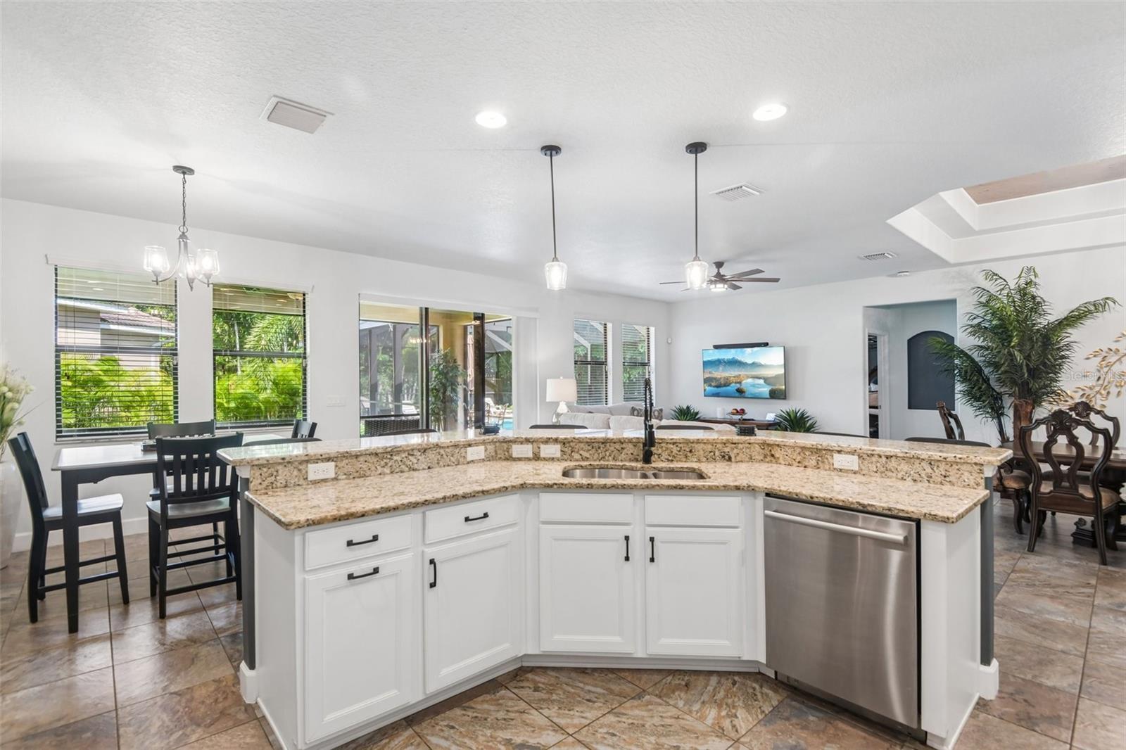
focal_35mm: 16
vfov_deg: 73.7
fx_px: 500
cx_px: 563
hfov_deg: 96.7
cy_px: 375
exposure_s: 1/13
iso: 400
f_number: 8
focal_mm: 16
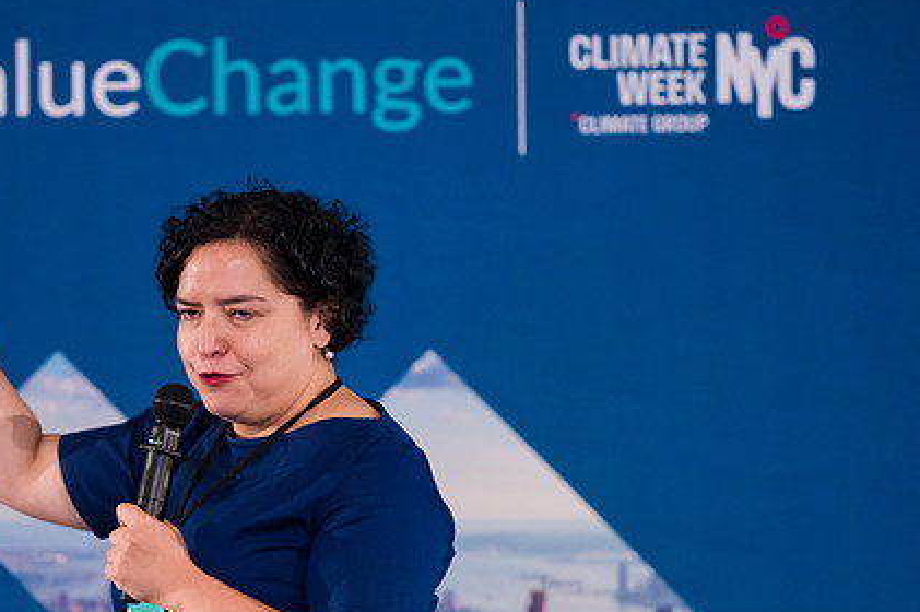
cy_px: 393
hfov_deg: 7.4
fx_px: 7124
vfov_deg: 4.9
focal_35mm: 279
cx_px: 333
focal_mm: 190
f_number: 3.2
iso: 3200
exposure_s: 1/200
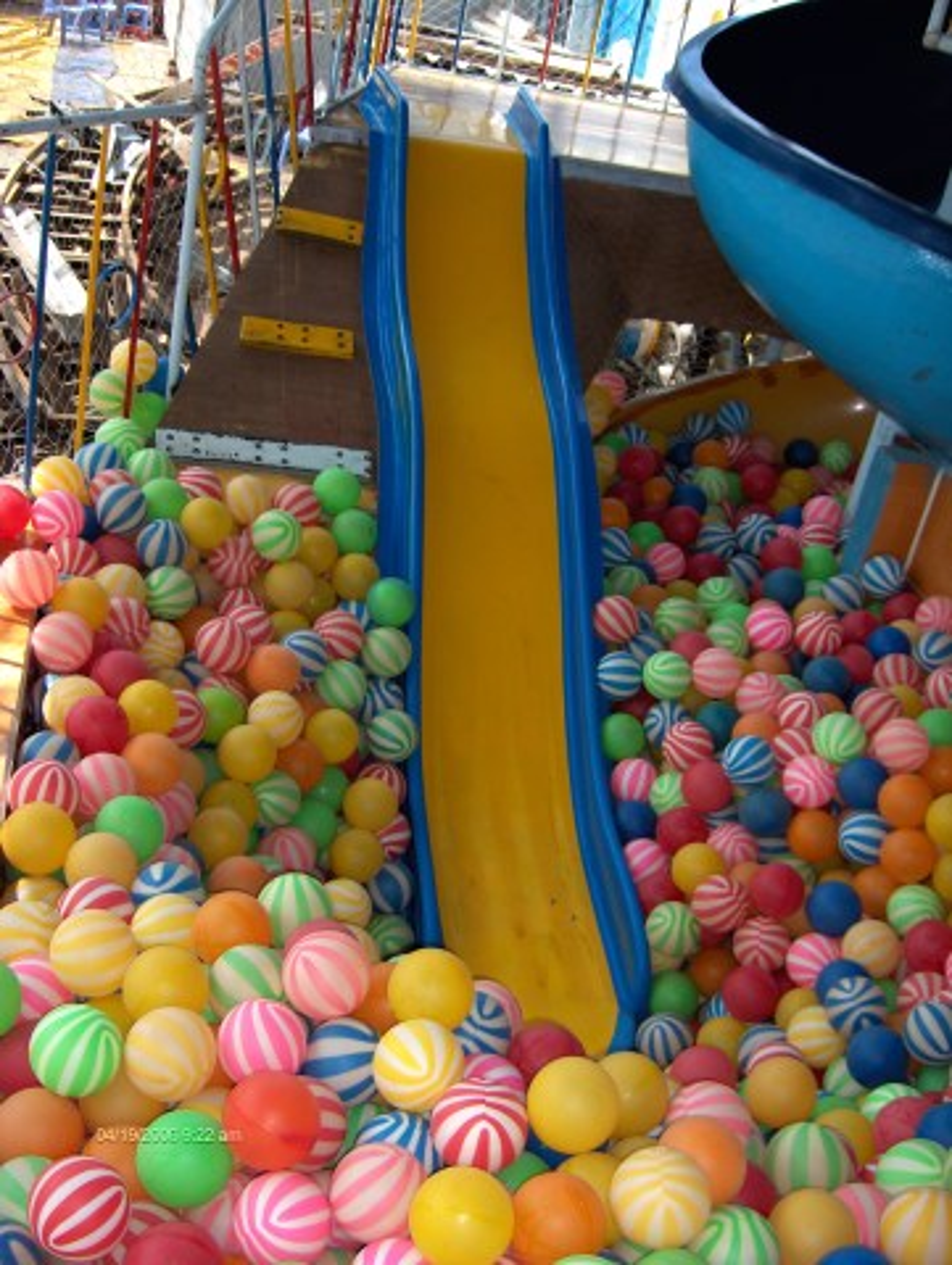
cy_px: 632
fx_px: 1428
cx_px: 476
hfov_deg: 36.9
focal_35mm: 39
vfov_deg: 47.8
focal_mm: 8
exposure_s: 1/295
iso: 100
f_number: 2.8
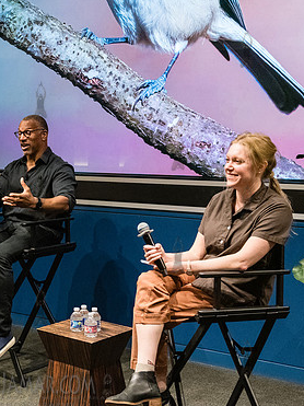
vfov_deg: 31.2
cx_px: 16
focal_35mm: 62
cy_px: 182
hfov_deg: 22.9
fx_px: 726
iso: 6400
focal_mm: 38
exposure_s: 1/250
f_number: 3.5
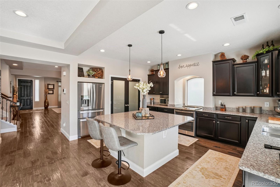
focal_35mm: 15
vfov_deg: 77.3
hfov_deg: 100.4
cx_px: 140
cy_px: 94
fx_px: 117
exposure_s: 1/40
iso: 400
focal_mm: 10
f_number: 8
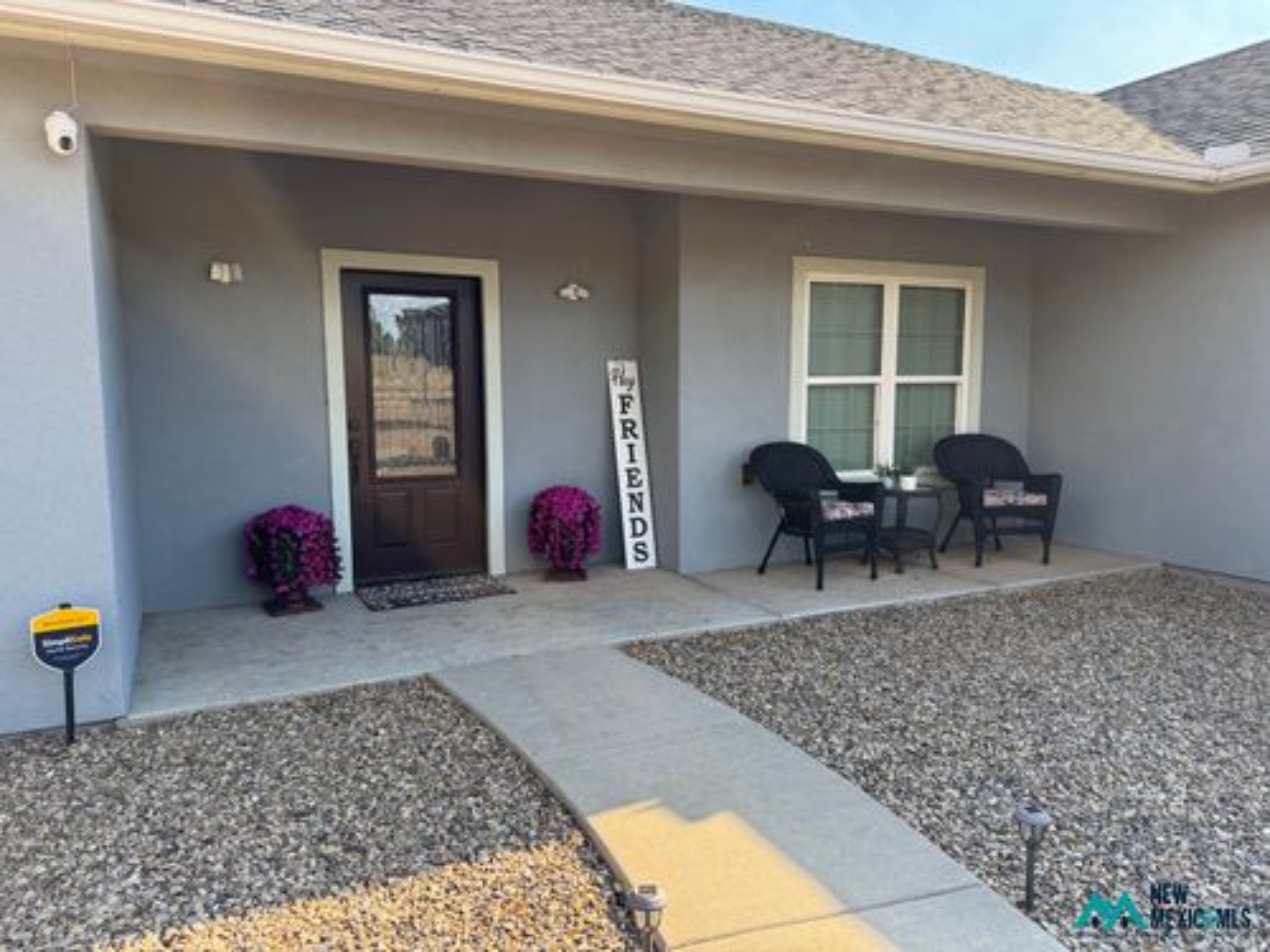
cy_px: 476
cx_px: 635
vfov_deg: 56.8
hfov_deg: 71.6
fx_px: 881
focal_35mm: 24
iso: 80
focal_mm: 6.76
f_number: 1.78
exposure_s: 1/782
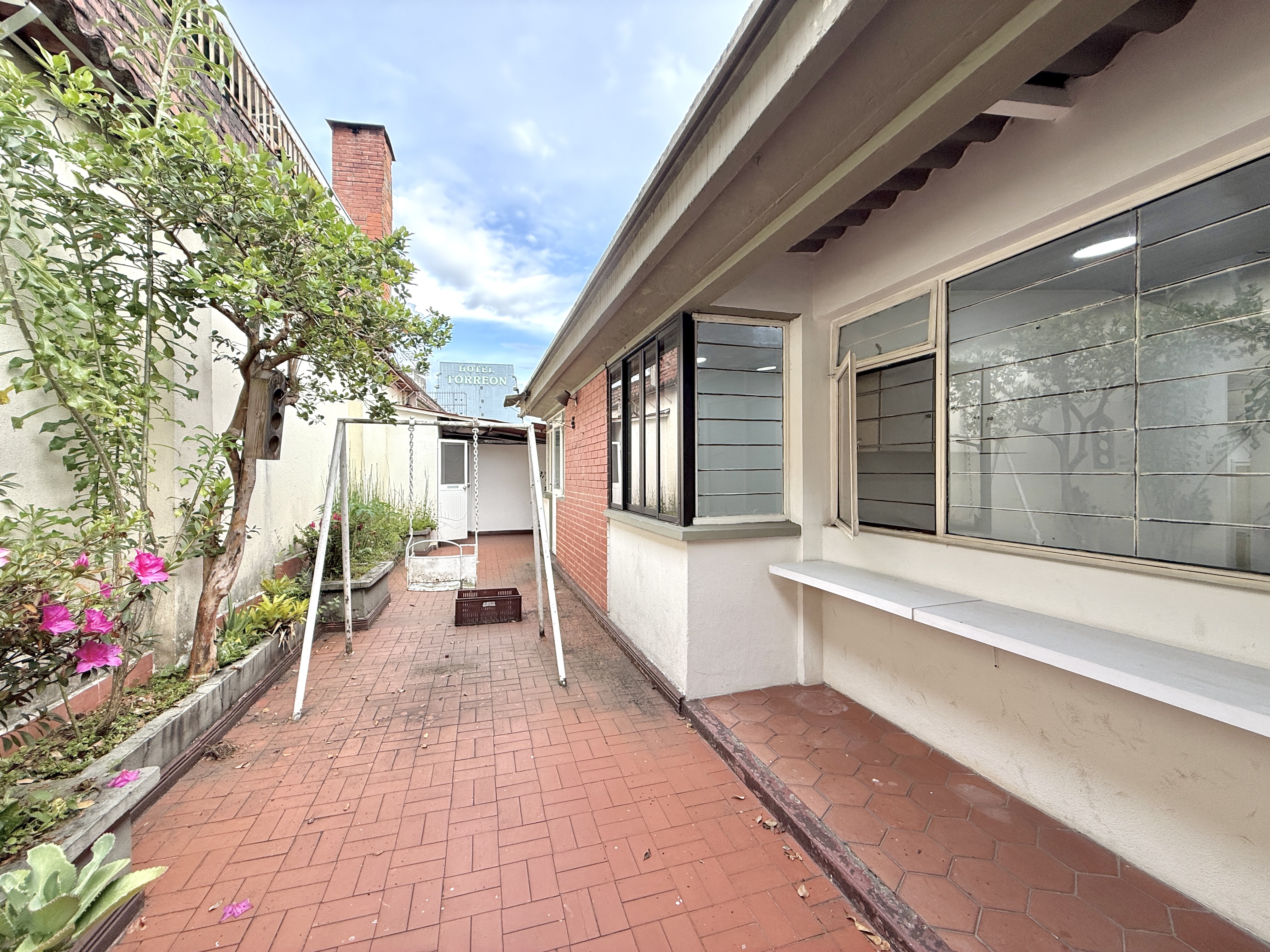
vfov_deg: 85.7
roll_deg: +0.3
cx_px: 635
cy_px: 476
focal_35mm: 14
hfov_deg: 102.1
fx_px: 514
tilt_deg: +0.0
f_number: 2.2
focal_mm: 2.22
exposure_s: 1/301
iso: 64
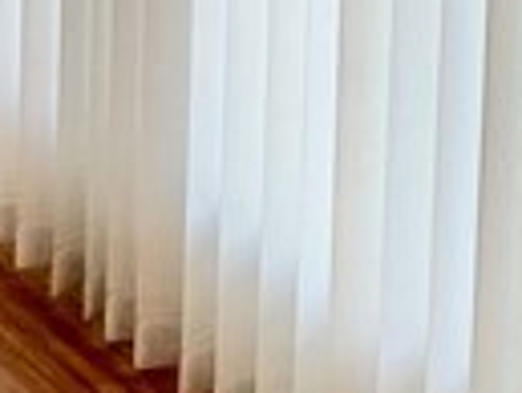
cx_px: -526
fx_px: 3109
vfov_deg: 6.7
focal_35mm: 206
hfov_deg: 9.0
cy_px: -648
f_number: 1.8
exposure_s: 1/60
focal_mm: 4.25
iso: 80
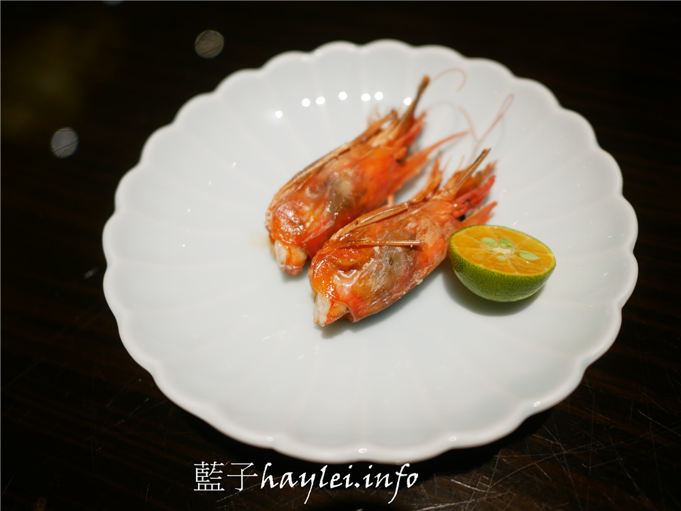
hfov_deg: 60.0
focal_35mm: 30
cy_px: 256
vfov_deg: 46.8
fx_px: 590
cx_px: 340
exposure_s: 1/60
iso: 200
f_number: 1.7
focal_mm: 15
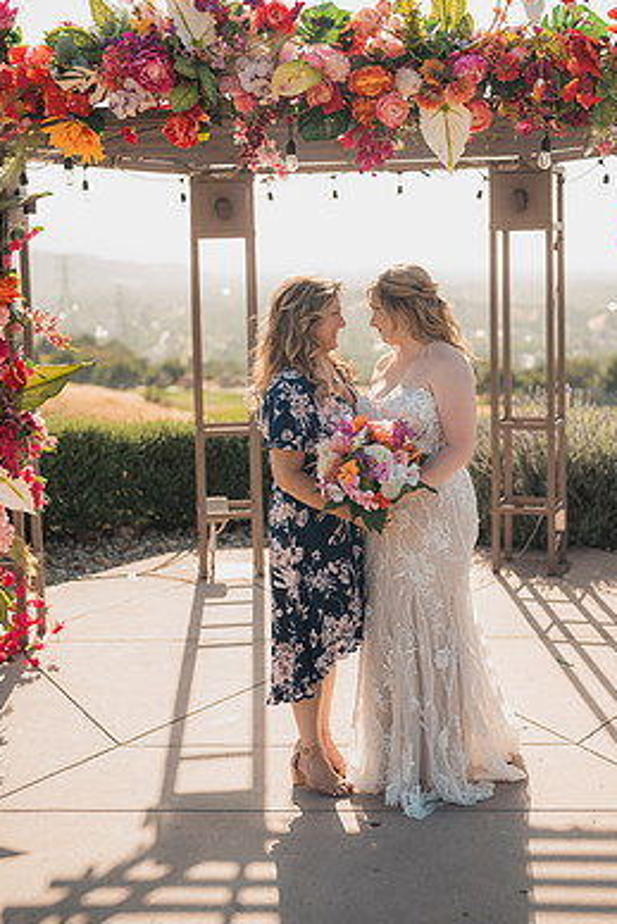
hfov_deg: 23.4
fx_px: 1490
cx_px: 353
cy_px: 431
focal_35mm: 58
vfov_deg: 34.5
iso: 50
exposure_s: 1/1000
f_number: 2
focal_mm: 50
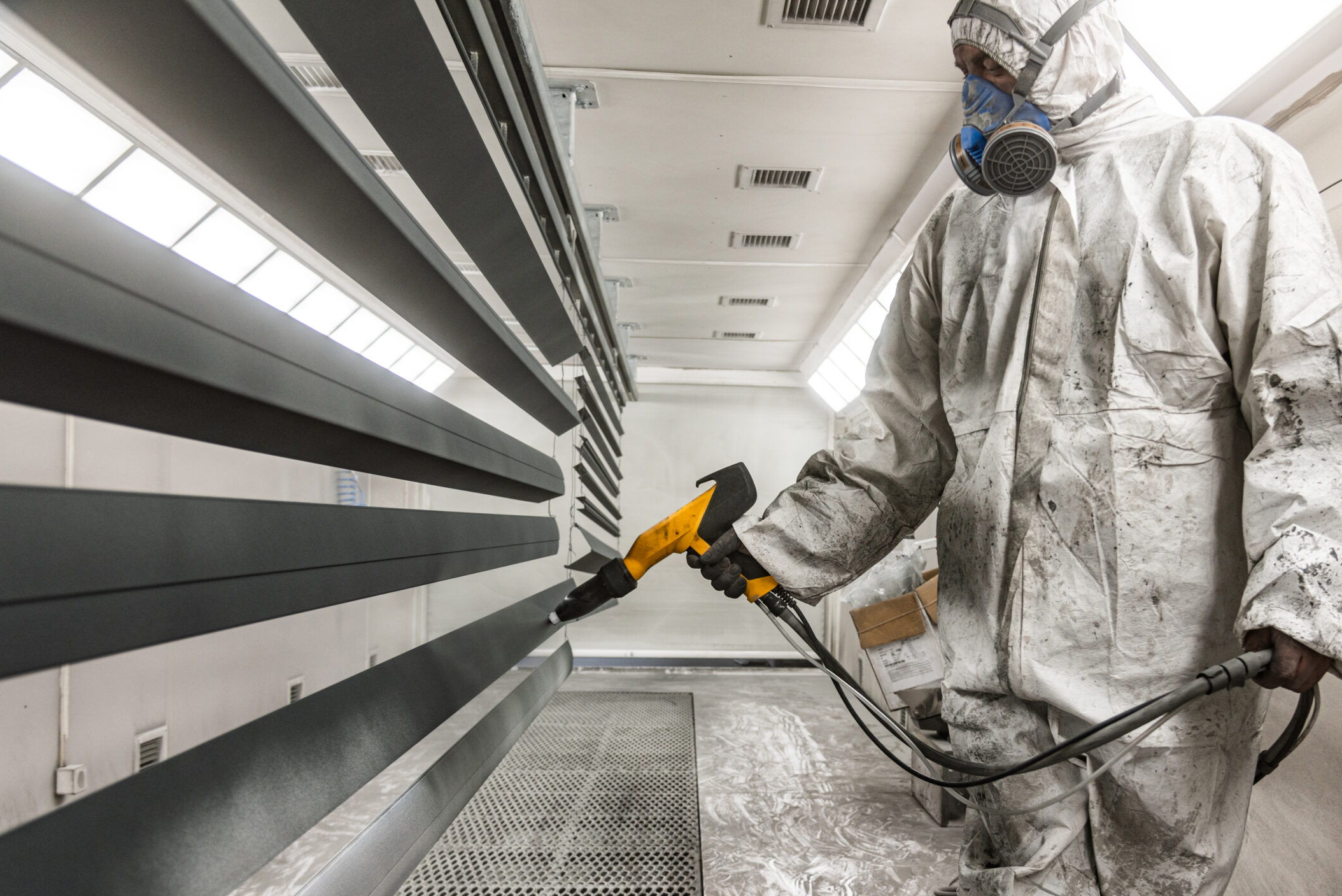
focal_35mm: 34
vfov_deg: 38.7
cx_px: 793
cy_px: 544
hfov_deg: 55.4
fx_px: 1268
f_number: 5
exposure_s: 1/80
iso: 200
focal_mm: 28
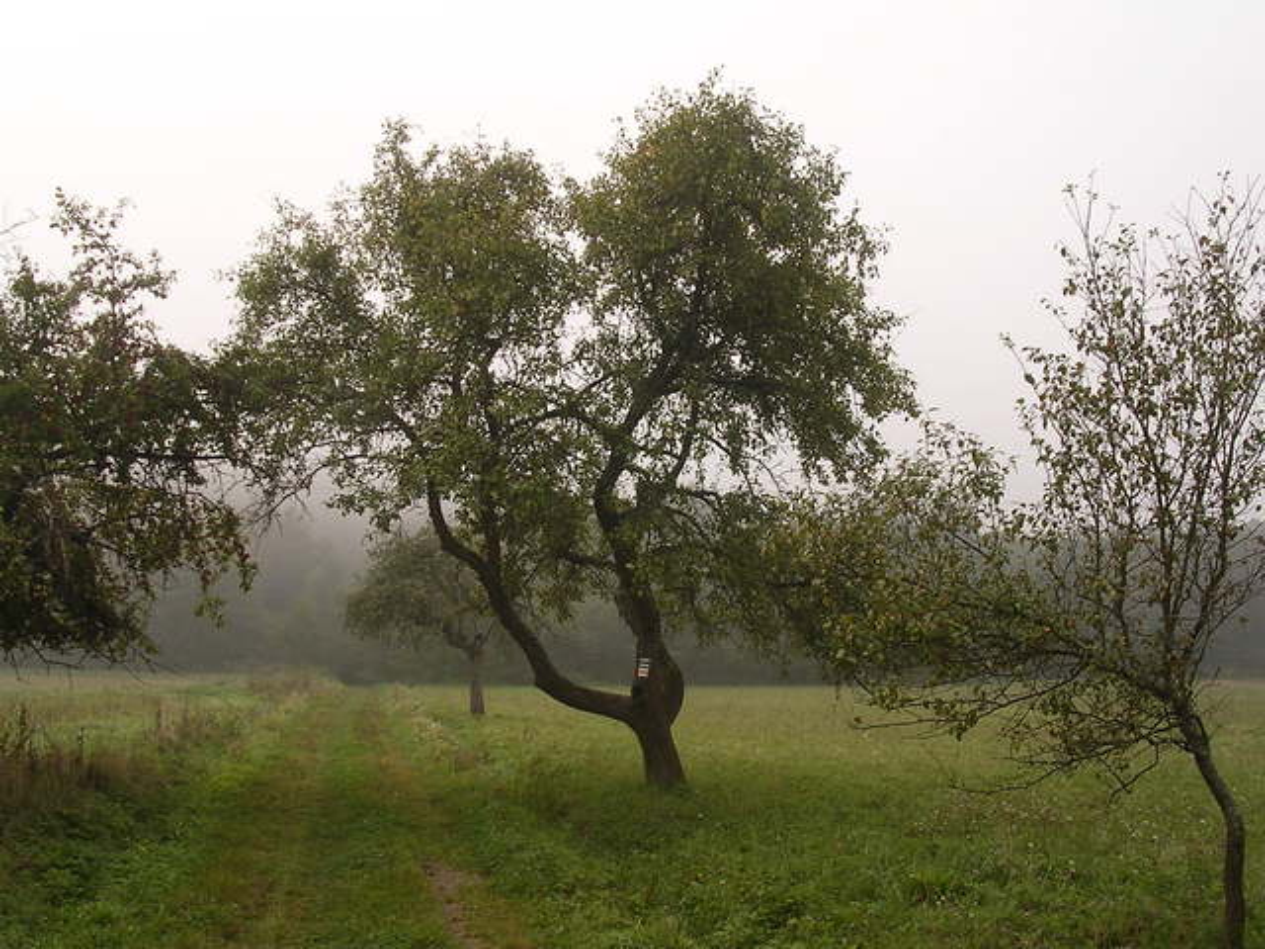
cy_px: 474
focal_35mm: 38
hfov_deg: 49.0
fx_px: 1389
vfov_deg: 37.7
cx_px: 632
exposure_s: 1/143
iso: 100
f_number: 5.6
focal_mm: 5.8
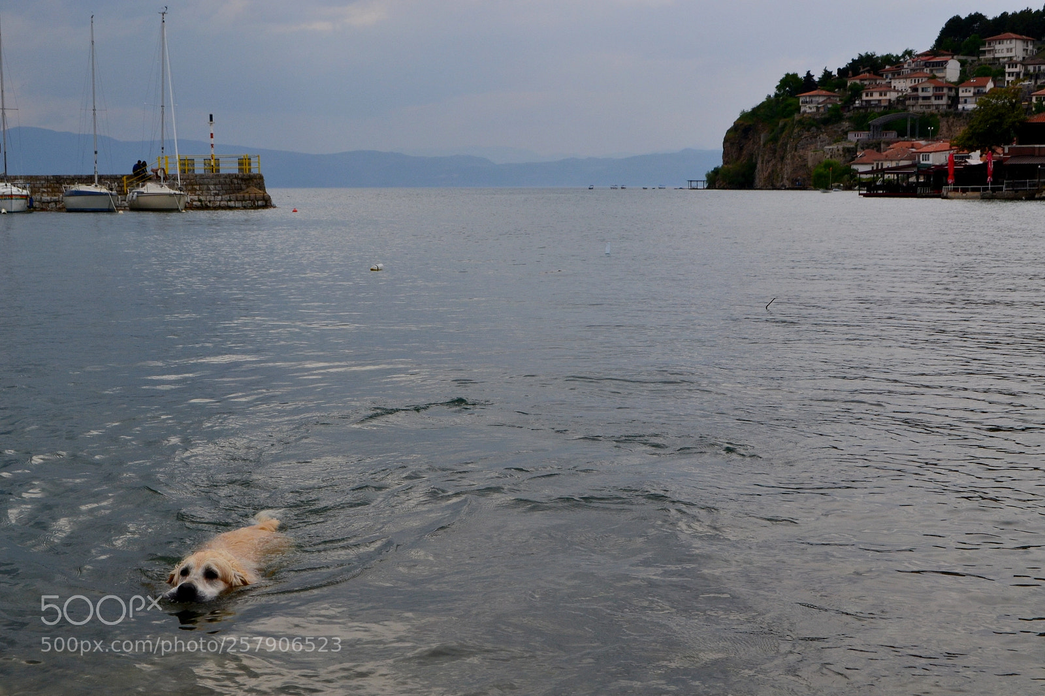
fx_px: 1393
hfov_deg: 41.1
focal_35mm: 48
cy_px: 348
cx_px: 522
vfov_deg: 28.1
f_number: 11
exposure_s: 1/400
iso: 400
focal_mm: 32
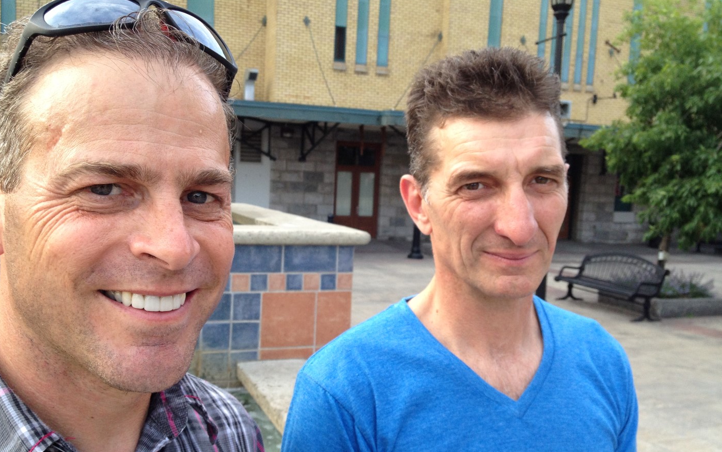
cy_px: 257
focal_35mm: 38
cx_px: 355
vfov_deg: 33.5
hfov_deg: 51.5
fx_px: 748
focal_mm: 4.28
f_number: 2.4
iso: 100
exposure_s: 1/120
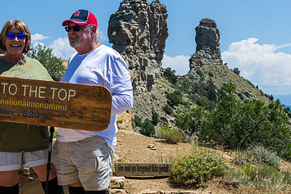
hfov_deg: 28.1
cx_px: 81
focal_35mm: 71
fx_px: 574
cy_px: 69
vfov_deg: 19.2
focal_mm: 38
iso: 400
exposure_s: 1/500
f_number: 14
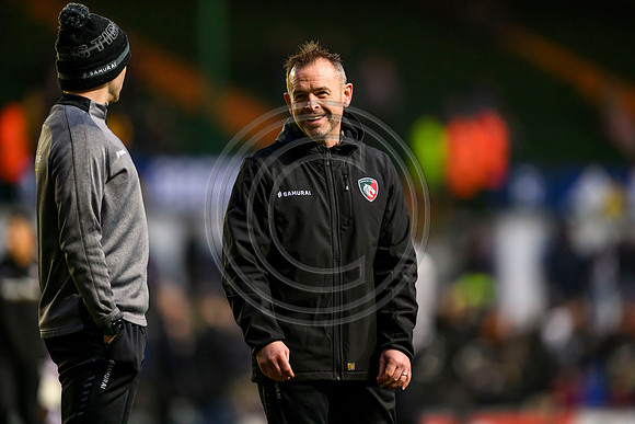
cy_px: 212
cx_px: 318
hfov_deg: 5.2
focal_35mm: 400
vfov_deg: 3.4
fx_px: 7057
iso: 4000
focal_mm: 400
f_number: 3.2
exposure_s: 1/1000
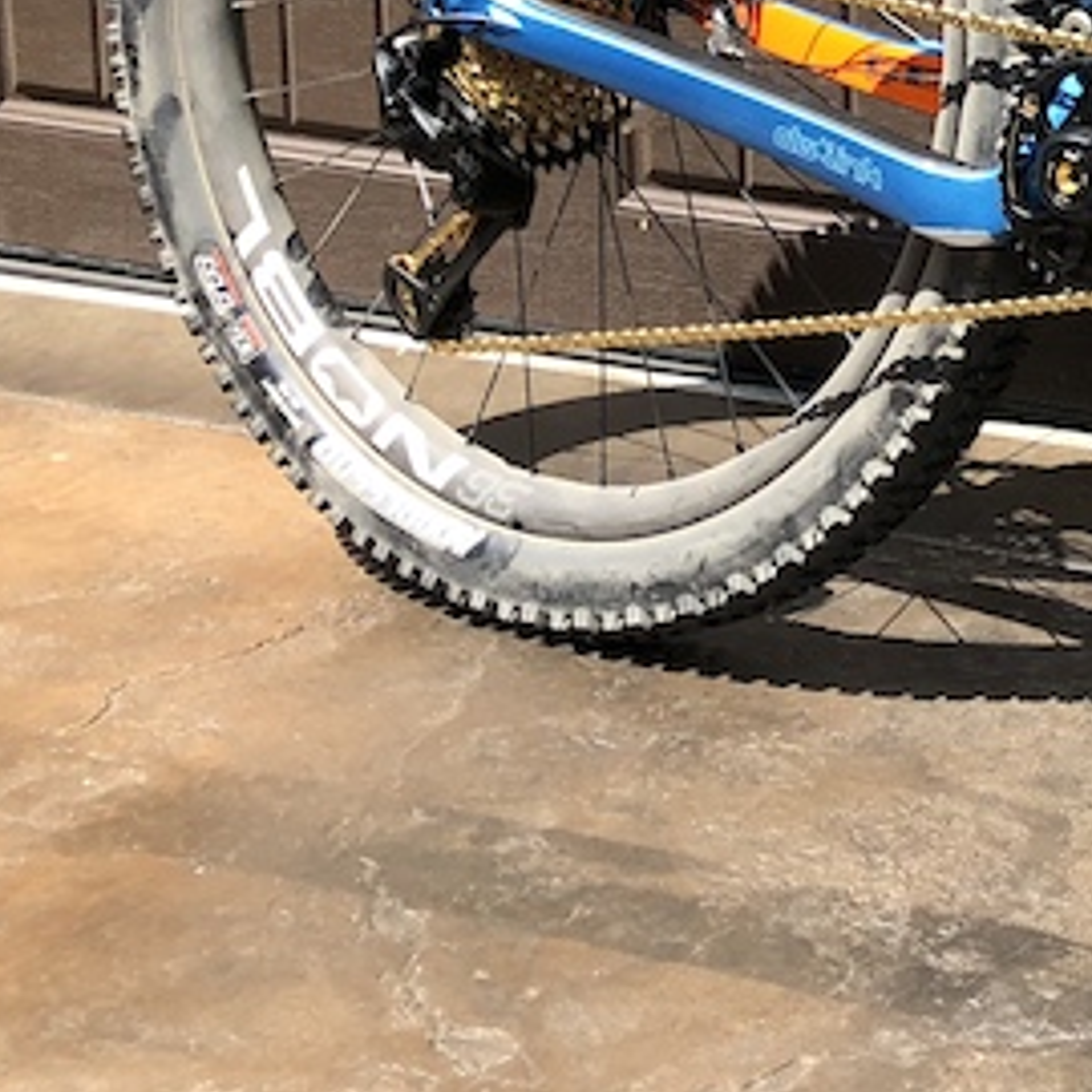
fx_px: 3355
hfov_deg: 16.0
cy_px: -89
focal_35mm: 94
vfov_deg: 17.9
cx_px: 1885
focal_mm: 4
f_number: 1.8
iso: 20
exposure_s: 1/736
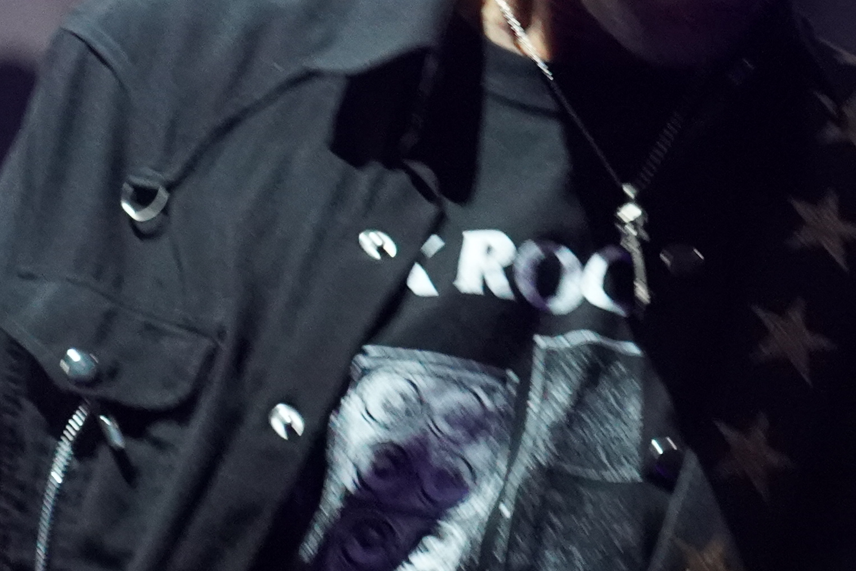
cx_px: 840
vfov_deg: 3.3
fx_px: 9867
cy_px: 411
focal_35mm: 415
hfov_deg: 5.0
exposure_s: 1/160
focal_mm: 105
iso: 8000
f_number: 4
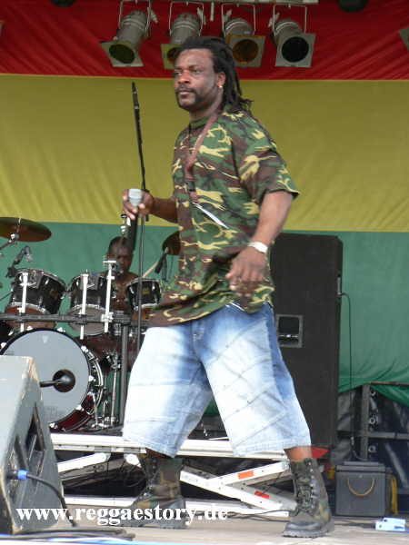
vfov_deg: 16.7
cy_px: 272
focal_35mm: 118
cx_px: 204
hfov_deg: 12.6
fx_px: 1859
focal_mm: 20.3
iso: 64
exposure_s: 1/100
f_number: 3.6
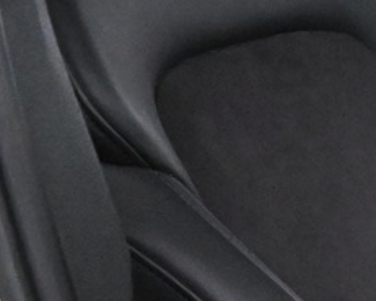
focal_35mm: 158
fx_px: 1759
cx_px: 859
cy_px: 319
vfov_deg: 9.7
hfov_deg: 10.7
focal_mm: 16
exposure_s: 1/60
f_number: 4.5
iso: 6400
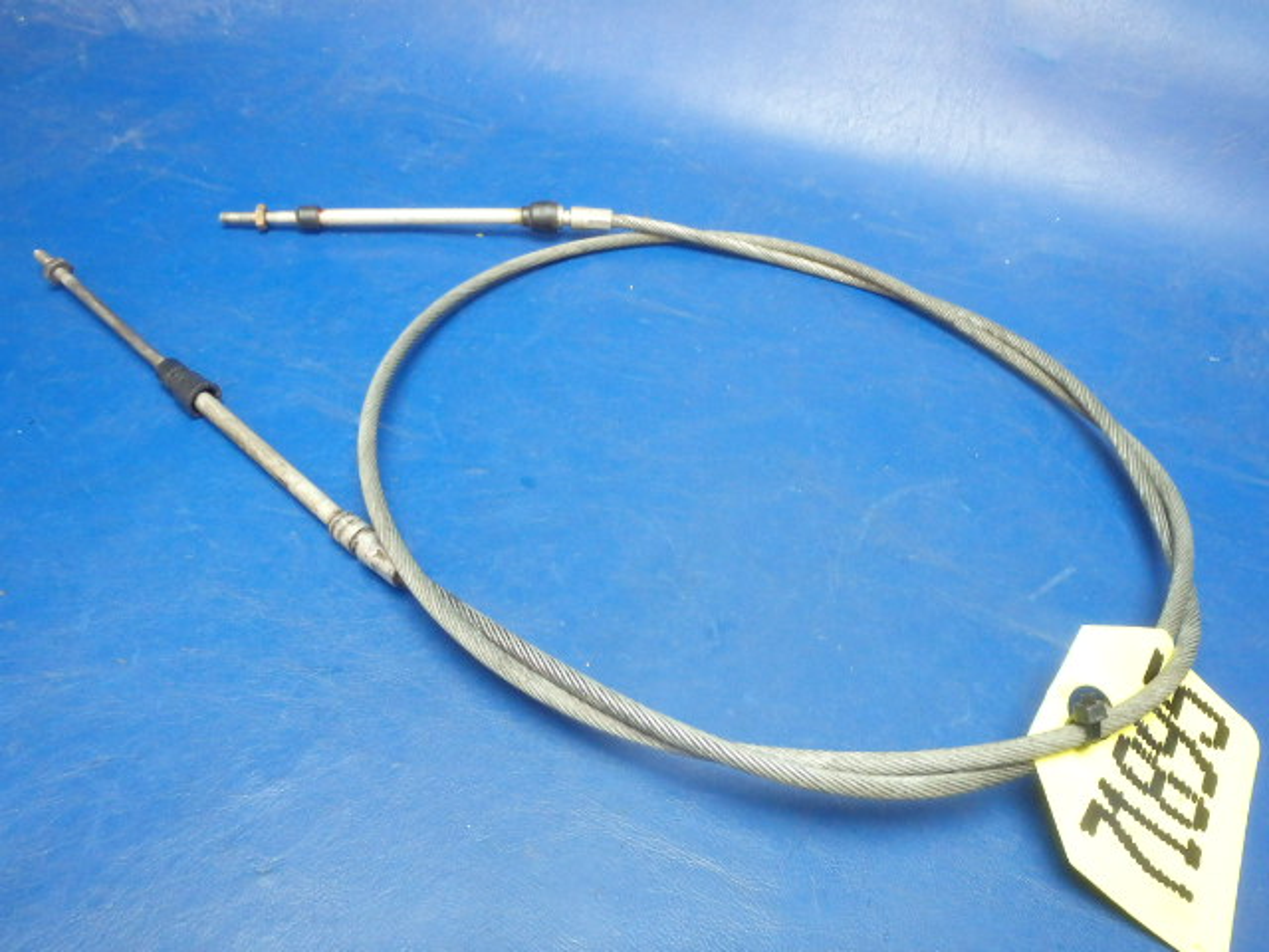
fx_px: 1026
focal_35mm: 28
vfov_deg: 49.7
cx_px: 634
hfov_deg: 63.4
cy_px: 476
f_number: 3.9
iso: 800
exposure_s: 1/25
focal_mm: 5
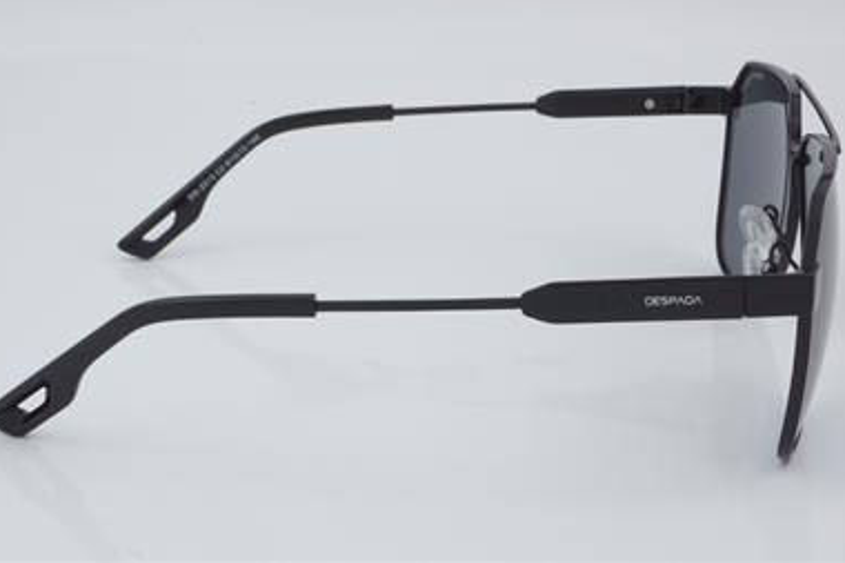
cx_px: 416
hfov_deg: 25.7
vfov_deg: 17.3
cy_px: 269
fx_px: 1853
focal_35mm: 79
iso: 100
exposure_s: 1/3
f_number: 32
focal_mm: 50
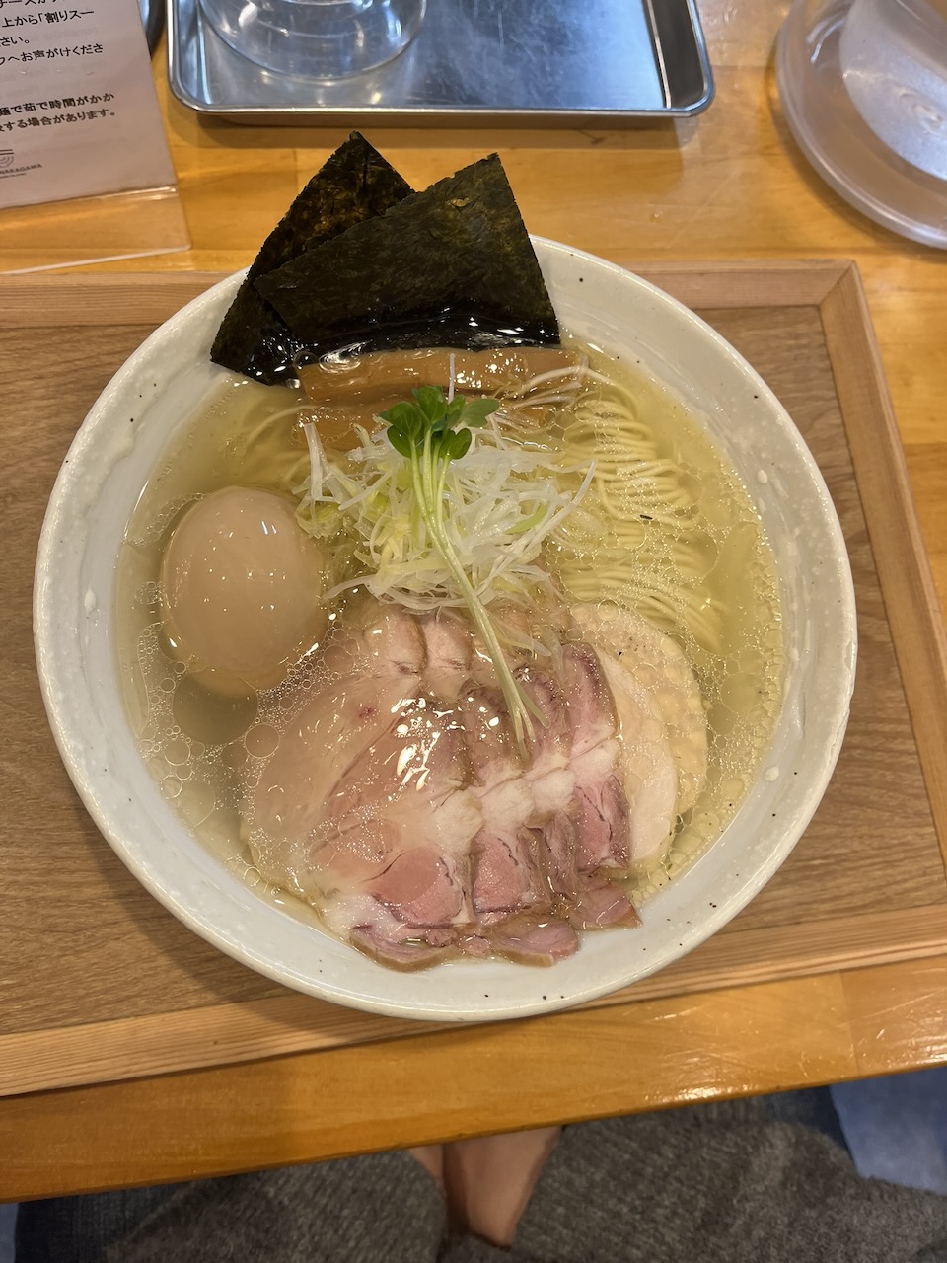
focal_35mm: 26
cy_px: 632
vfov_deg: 67.3
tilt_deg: -71.4
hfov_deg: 53.1
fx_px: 948
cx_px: 474
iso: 64
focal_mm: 5.1
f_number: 1.6
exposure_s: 1/100
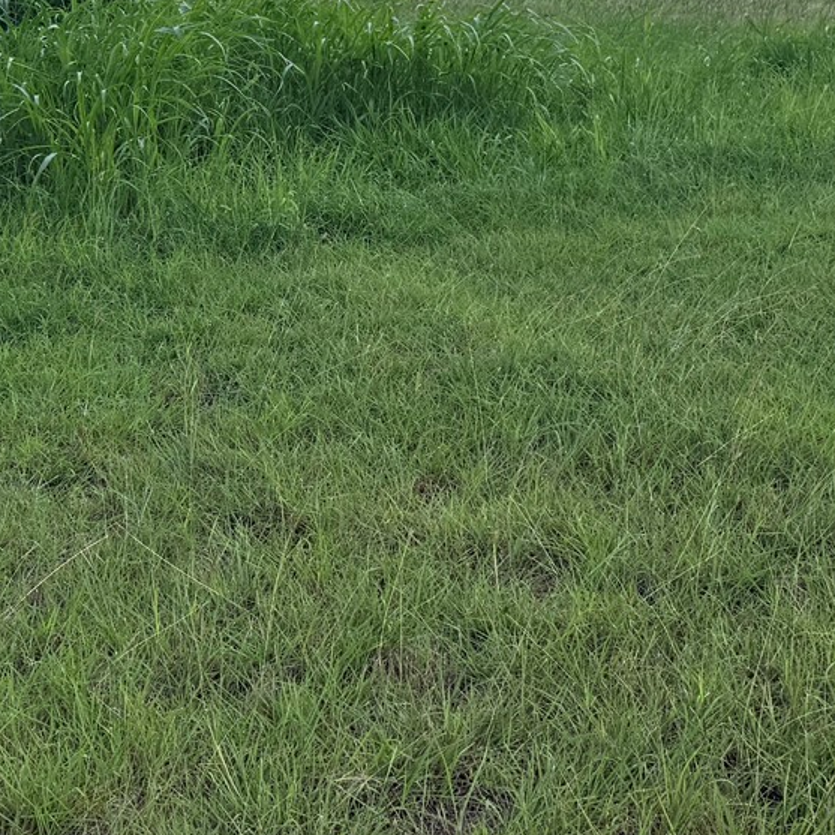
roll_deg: -0.9
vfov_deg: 22.1
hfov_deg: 22.1
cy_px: 276
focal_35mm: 78
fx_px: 2129
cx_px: 306
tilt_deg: -6.1
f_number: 1.78
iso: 80
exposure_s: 1/6173
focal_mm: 6.76
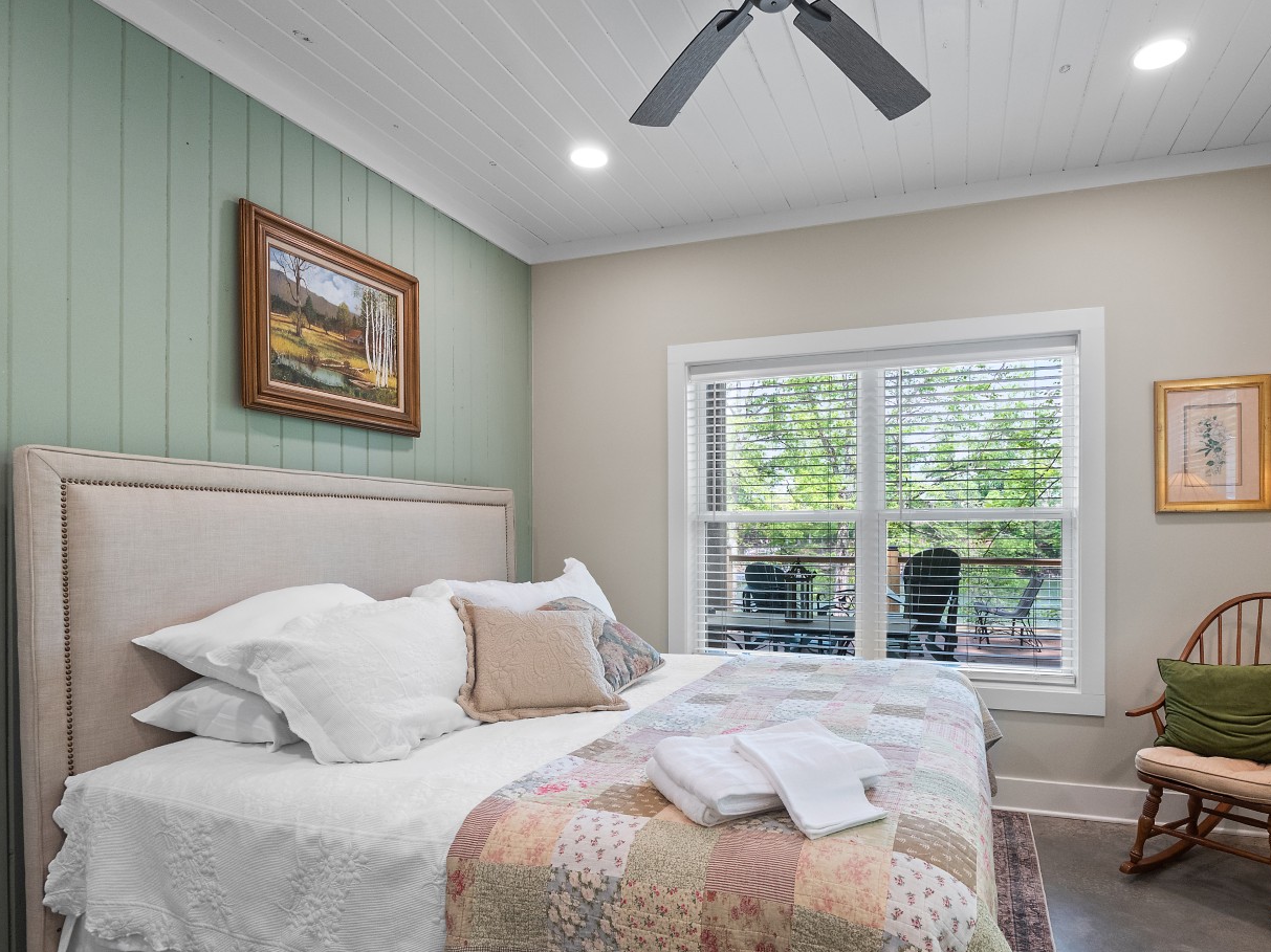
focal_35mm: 19
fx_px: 697
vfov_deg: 68.4
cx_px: 715
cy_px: 531
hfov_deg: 84.3
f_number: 5.6
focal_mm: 8
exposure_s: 1/20
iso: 400
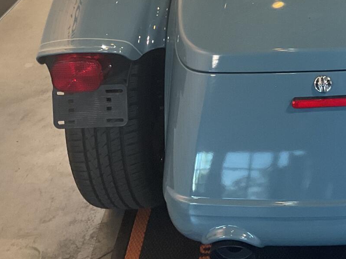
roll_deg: +4.2
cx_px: 316
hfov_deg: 25.8
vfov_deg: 19.4
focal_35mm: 73
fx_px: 730
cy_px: -19
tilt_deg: -20.2
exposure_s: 1/60
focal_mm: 3
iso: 100
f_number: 1.8
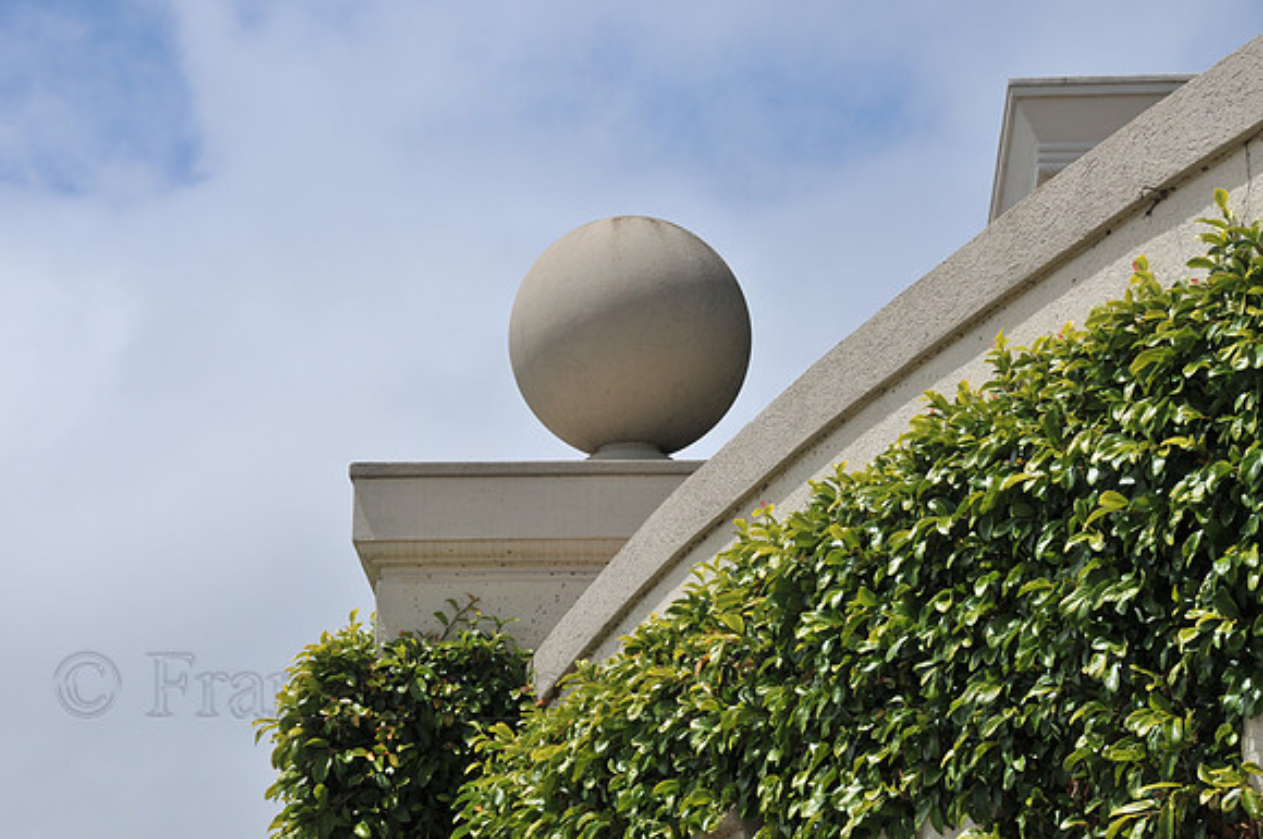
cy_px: 420
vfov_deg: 13.0
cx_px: 632
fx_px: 3679
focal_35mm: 105
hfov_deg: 19.5
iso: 200
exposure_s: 1/500
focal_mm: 70
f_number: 11
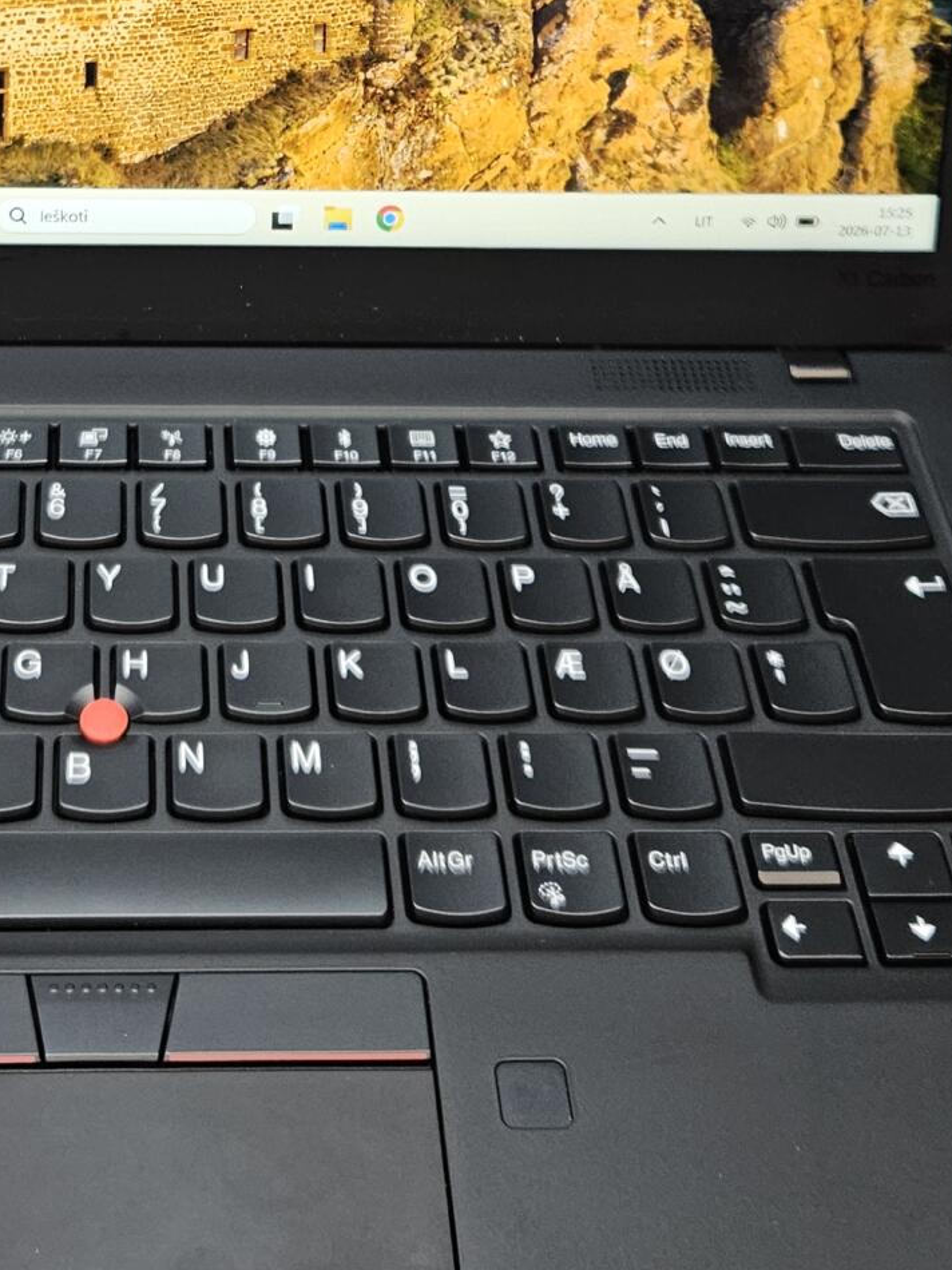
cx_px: 202
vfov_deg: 29.5
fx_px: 2274
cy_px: 61
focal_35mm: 62
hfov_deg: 23.3
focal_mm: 5.4
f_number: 1.8
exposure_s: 1/190
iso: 250
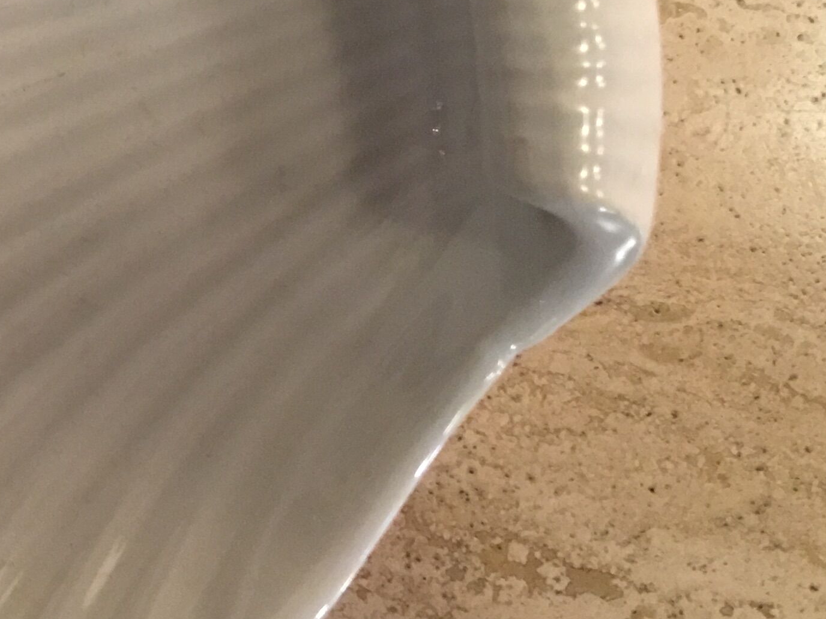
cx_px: -245
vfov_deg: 17.2
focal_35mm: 85
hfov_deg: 20.9
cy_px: 92
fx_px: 2028
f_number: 2.2
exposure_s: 1/10
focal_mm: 4.15
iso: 80
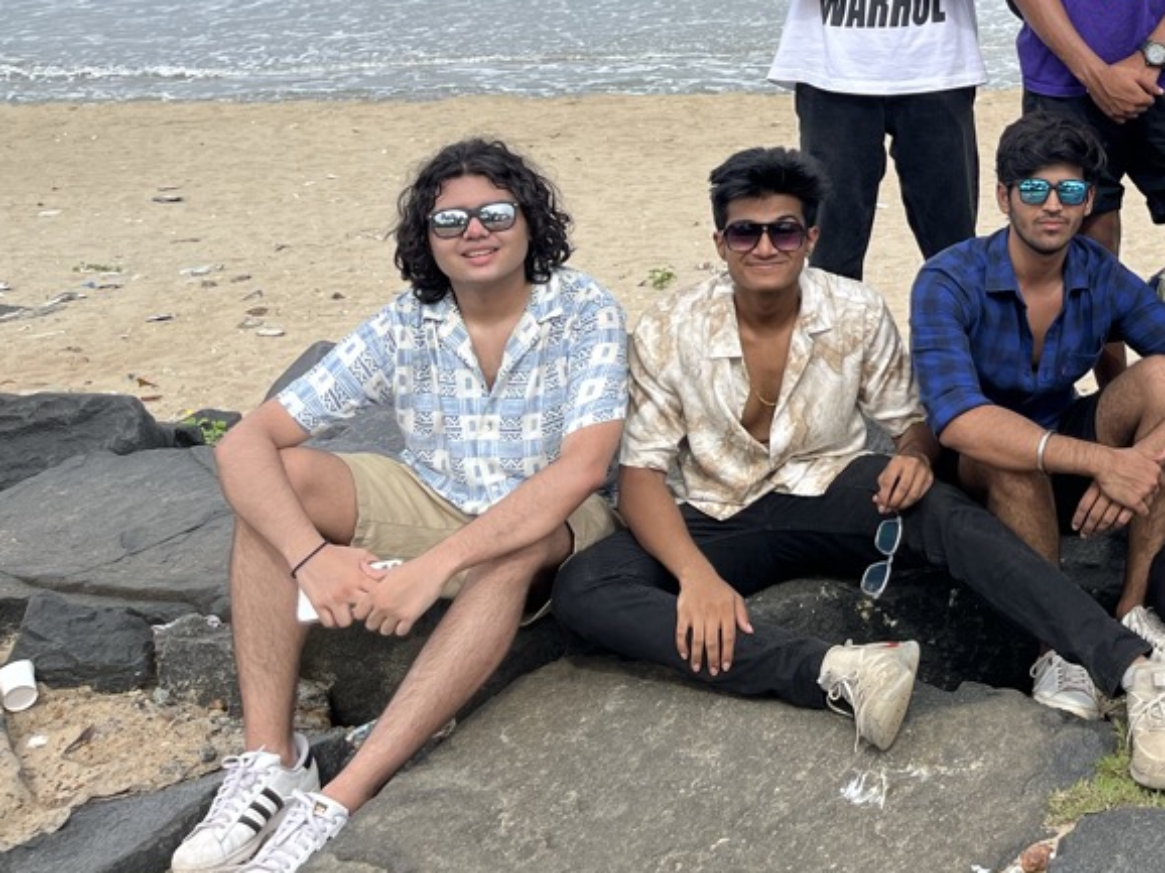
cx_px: 1193
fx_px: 1817
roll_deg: +1.7
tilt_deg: -9.0
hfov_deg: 32.4
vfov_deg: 25.9
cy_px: 50
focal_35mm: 54
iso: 50
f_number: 1.6
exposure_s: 1/3311
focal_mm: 5.1
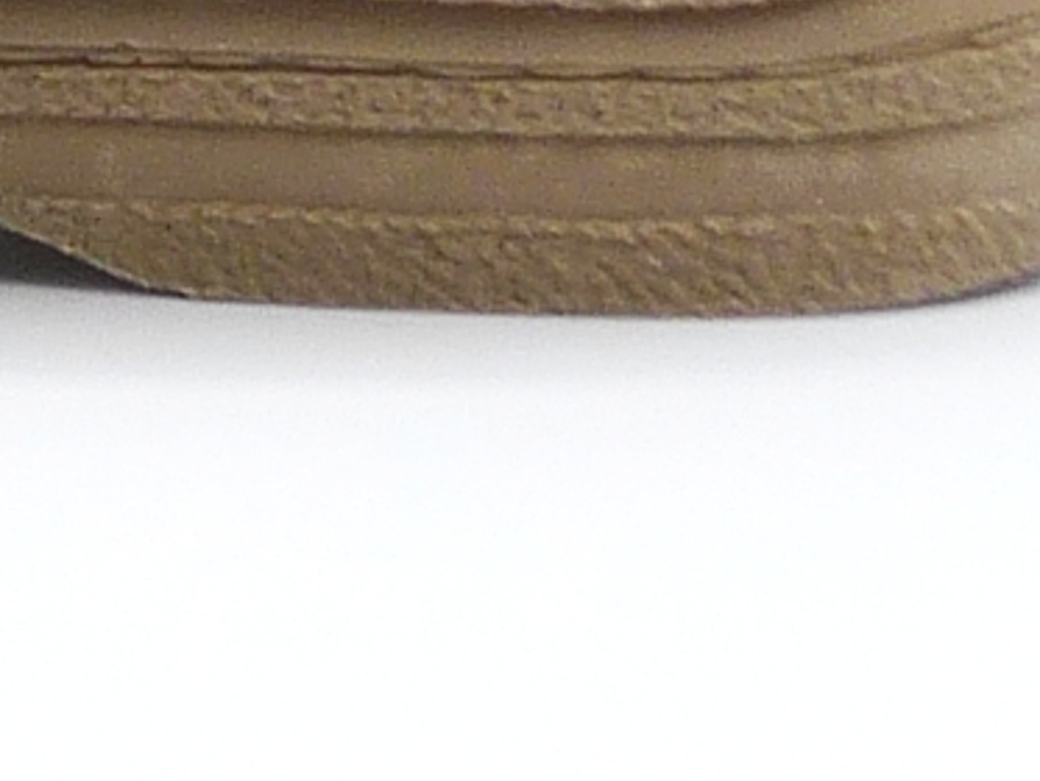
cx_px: -460
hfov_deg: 9.4
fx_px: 6191
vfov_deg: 7.2
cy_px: -134
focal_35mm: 206
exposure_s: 1/200
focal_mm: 4.8
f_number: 4.5
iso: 100
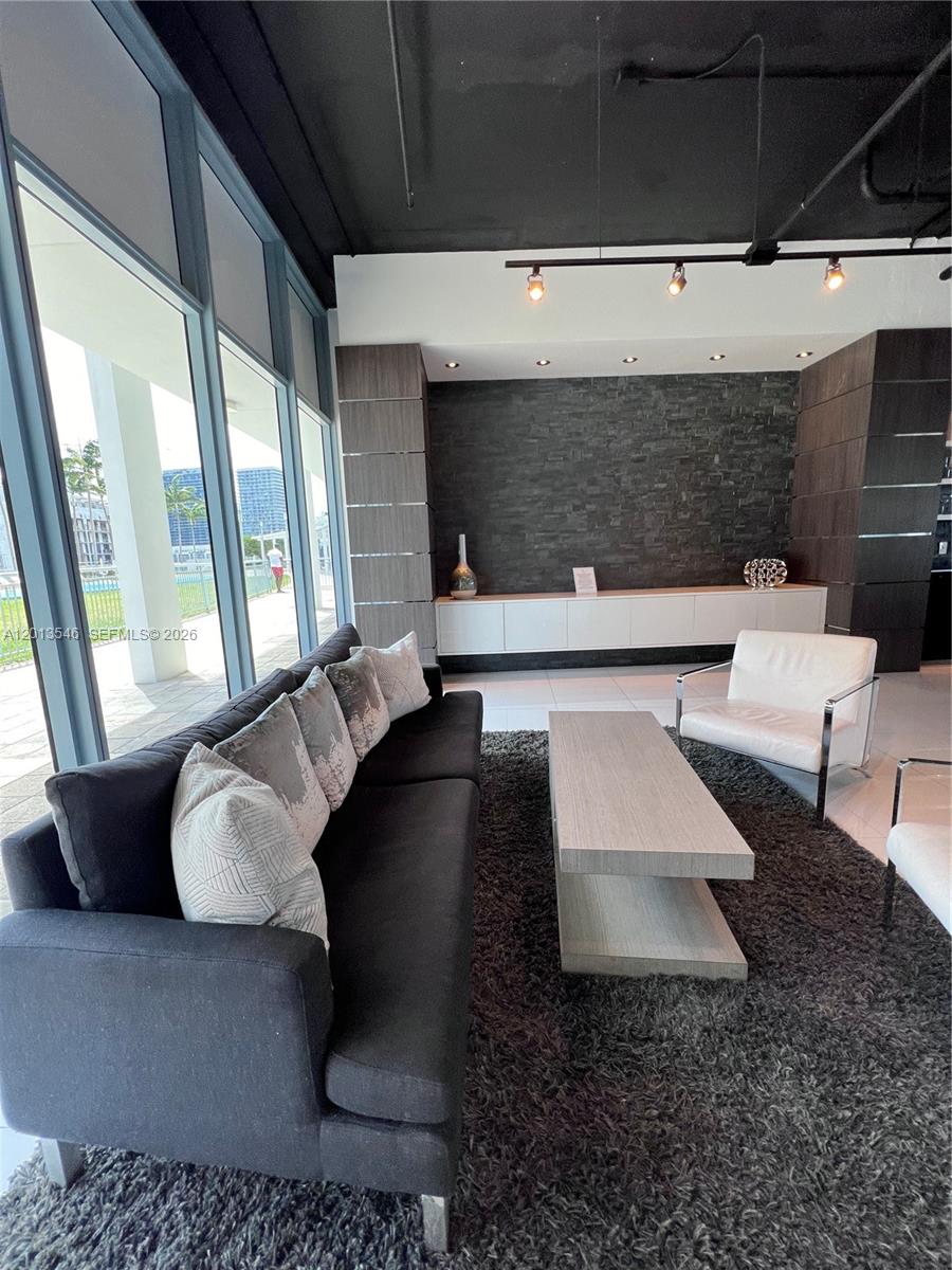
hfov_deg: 89.9
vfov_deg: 106.2
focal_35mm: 13
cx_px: 476
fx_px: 477
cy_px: 635
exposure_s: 1/120
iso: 80
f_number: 1.8
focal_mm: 1.57
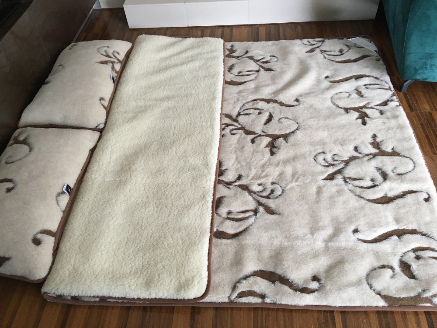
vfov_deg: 48.2
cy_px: 164
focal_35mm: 29
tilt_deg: -48.8
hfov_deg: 61.7
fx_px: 366
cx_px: 218
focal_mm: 4.15
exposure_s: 1/33
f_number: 2.2
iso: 125
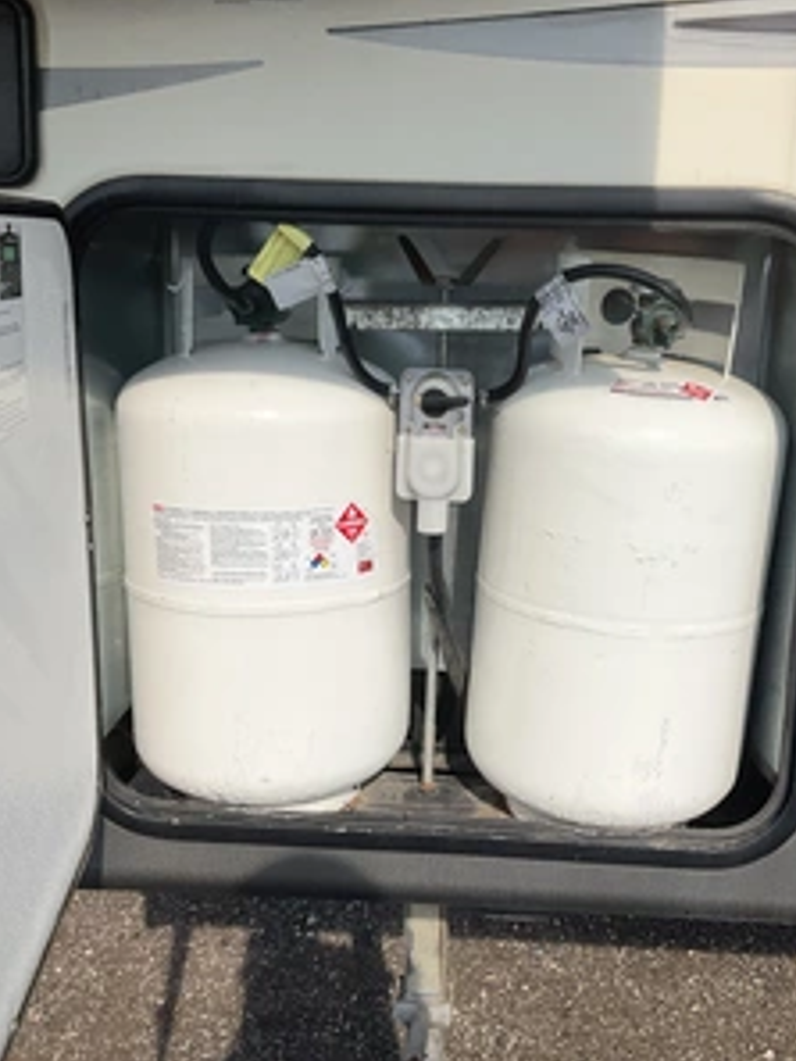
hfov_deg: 36.7
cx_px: 478
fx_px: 1195
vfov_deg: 47.8
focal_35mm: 39
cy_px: 532
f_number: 1.8
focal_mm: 3
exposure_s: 1/2959
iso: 25
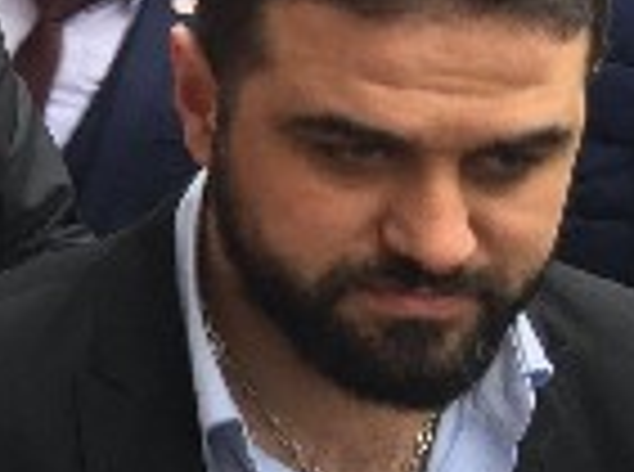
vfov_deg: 10.6
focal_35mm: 138
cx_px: -679
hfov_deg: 12.4
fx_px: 2521
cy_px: -9
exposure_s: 1/50
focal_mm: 4.15
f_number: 2.2
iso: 32
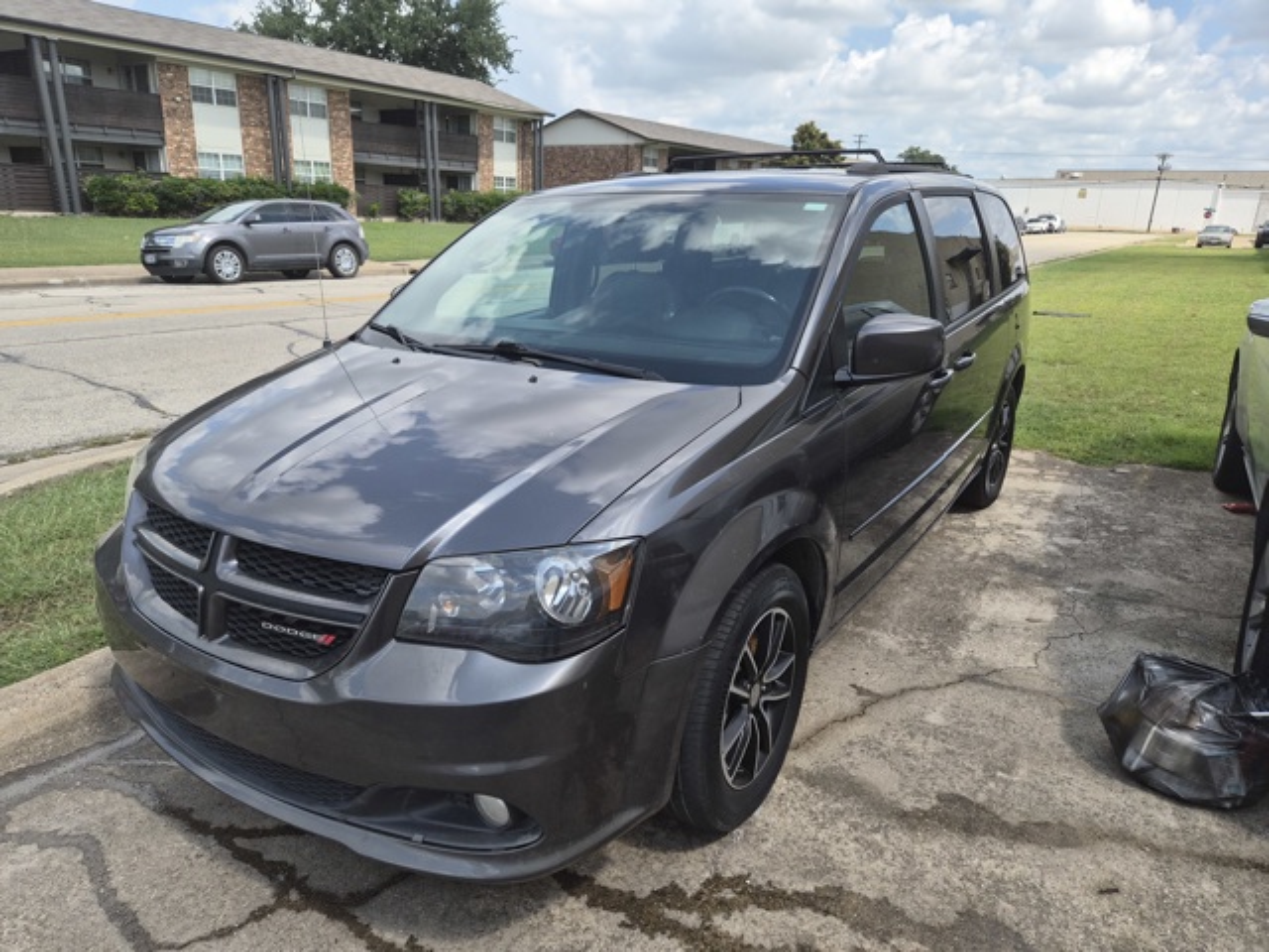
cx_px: 634
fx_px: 843
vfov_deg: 58.9
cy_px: 476
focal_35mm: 23
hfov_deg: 73.9
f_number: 1.8
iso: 80
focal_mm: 5.4
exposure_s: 1/3200
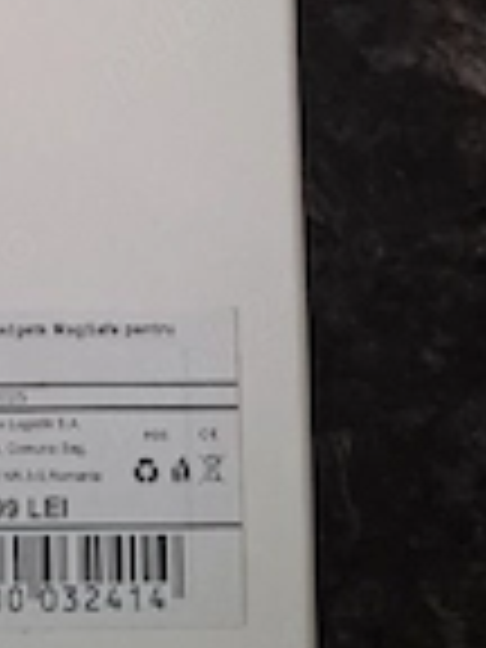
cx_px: -18
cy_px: 36
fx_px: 1198
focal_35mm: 64
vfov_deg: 28.8
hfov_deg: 22.0
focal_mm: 5.54
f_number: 1.8
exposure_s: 1/40
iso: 320
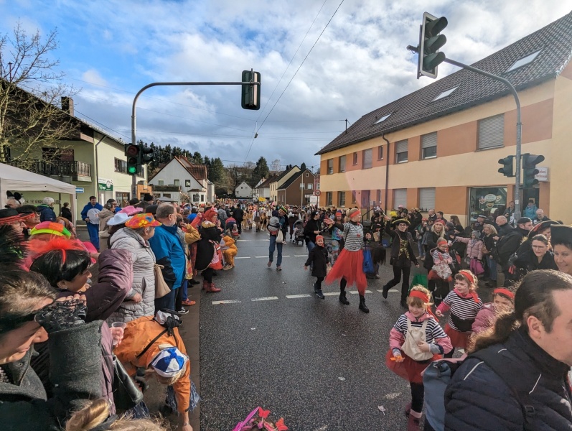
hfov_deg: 94.4
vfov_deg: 78.2
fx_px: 265
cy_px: 216
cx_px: 286
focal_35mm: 16
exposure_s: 1/2203
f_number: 2.2
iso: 46
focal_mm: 2.35
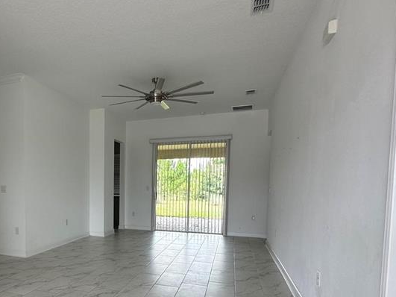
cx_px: 90
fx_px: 309
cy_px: 207
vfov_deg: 50.0
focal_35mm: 27
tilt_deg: -3.8
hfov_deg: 61.0
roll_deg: -0.6
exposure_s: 1/99
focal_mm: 2.22
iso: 64
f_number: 2.2
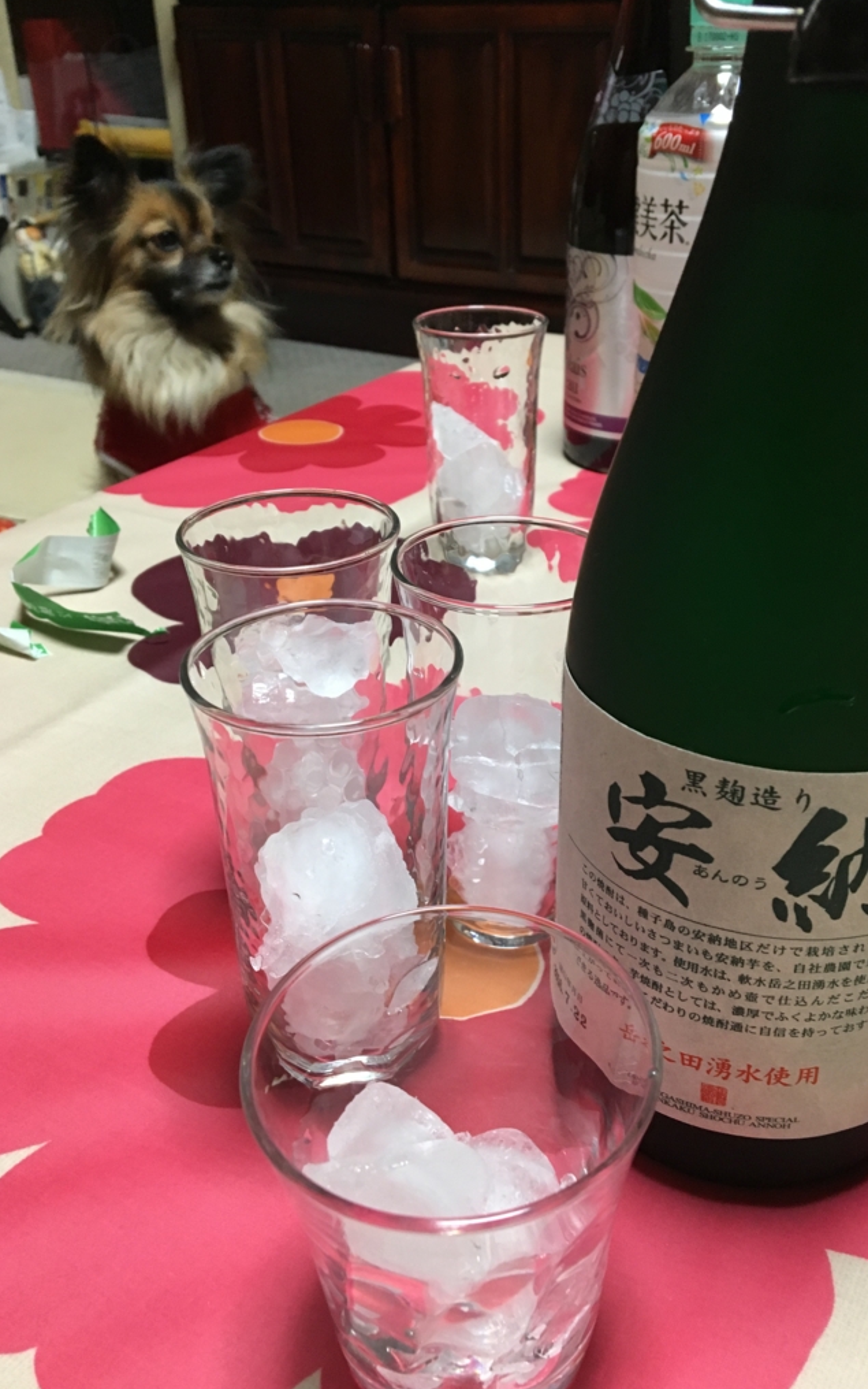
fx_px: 1172
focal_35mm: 31
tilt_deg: -29.1
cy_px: 694
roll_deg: +1.6
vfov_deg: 61.2
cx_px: 481
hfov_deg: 40.6
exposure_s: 1/30
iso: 125
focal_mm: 4.15
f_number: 2.2
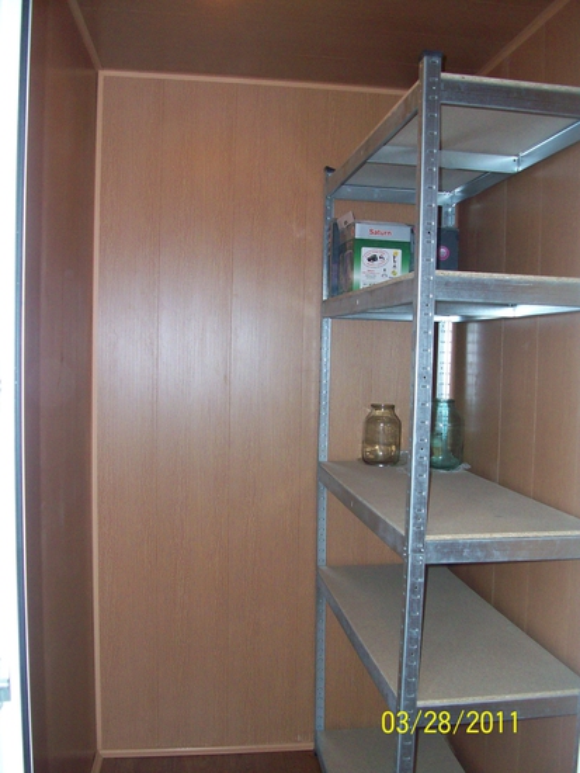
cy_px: 386
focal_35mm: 34
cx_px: 290
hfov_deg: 41.8
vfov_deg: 53.9
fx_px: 759
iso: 160
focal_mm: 5.7
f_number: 2.8
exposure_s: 1/60
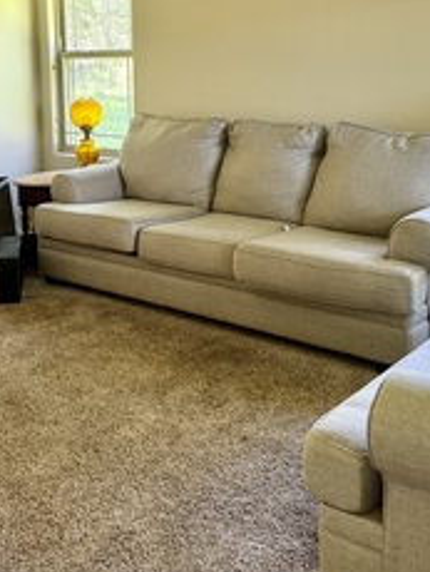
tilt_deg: -4.8
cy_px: 132
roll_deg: +2.7
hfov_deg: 29.1
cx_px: 162
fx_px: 827
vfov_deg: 37.1
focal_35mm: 50
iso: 200
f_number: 1.78
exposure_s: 1/60
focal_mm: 6.76
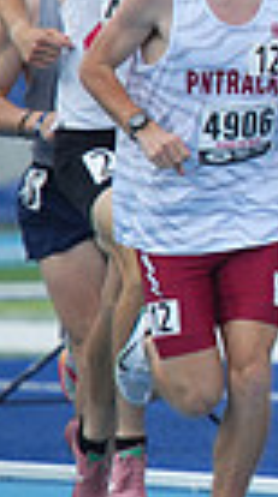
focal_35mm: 1324
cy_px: 113
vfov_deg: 1.6
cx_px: 957
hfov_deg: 0.9
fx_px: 17458
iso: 400
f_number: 5.6
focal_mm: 300
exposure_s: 1/1000
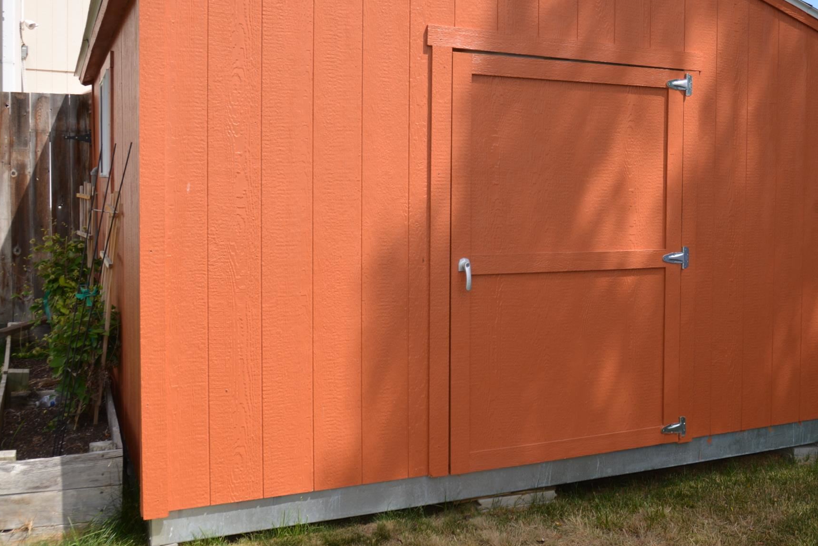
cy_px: 227
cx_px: 628
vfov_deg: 31.8
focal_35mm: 42
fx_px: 955
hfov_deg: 44.6
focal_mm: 24
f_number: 8
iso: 100
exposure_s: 1/200
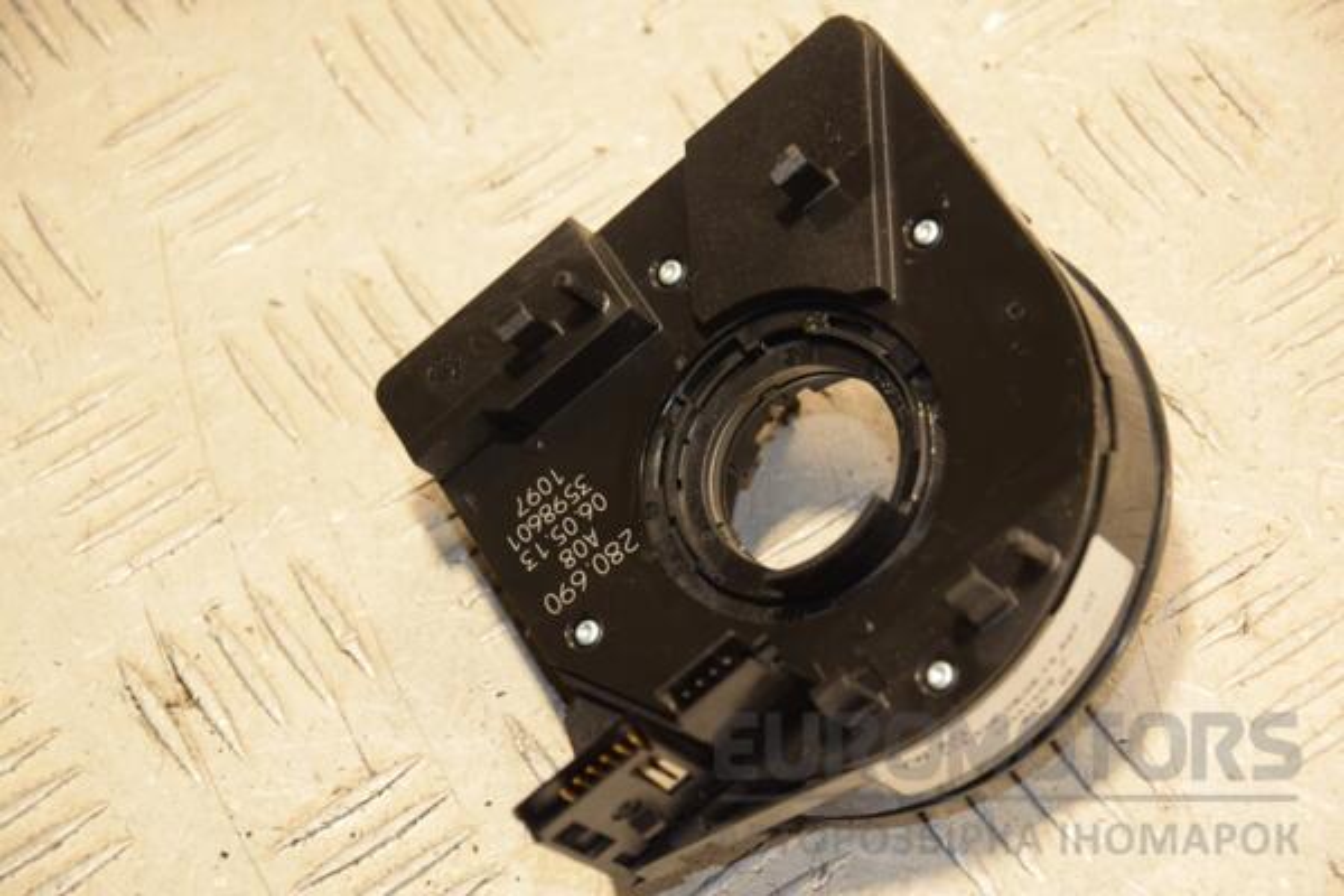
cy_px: 448
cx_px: 672
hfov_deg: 18.2
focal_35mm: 112
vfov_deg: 12.2
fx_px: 4200
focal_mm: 75
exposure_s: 1/125
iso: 800
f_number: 5.3
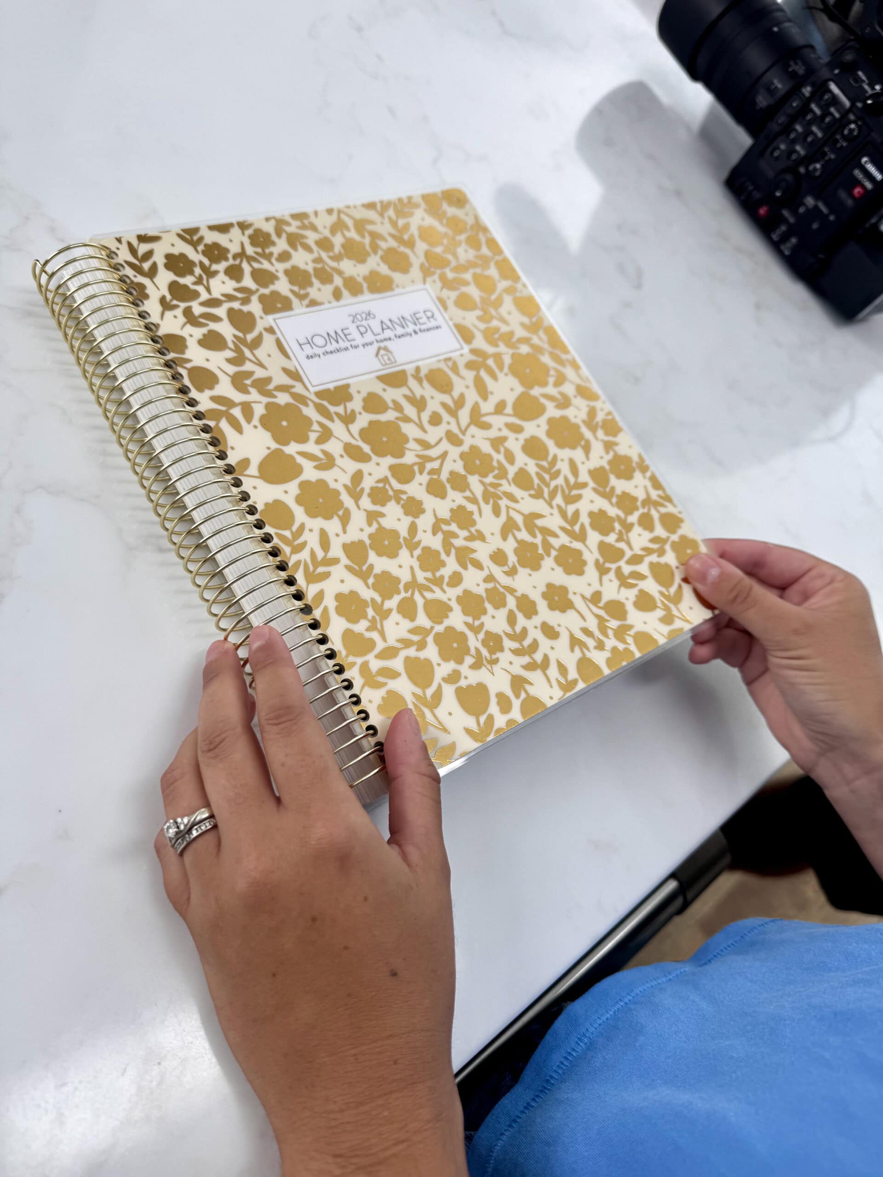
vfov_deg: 71.6
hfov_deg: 56.8
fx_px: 816
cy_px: 588
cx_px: 442
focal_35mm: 24
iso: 64
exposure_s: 1/158
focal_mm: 6.8
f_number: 1.8
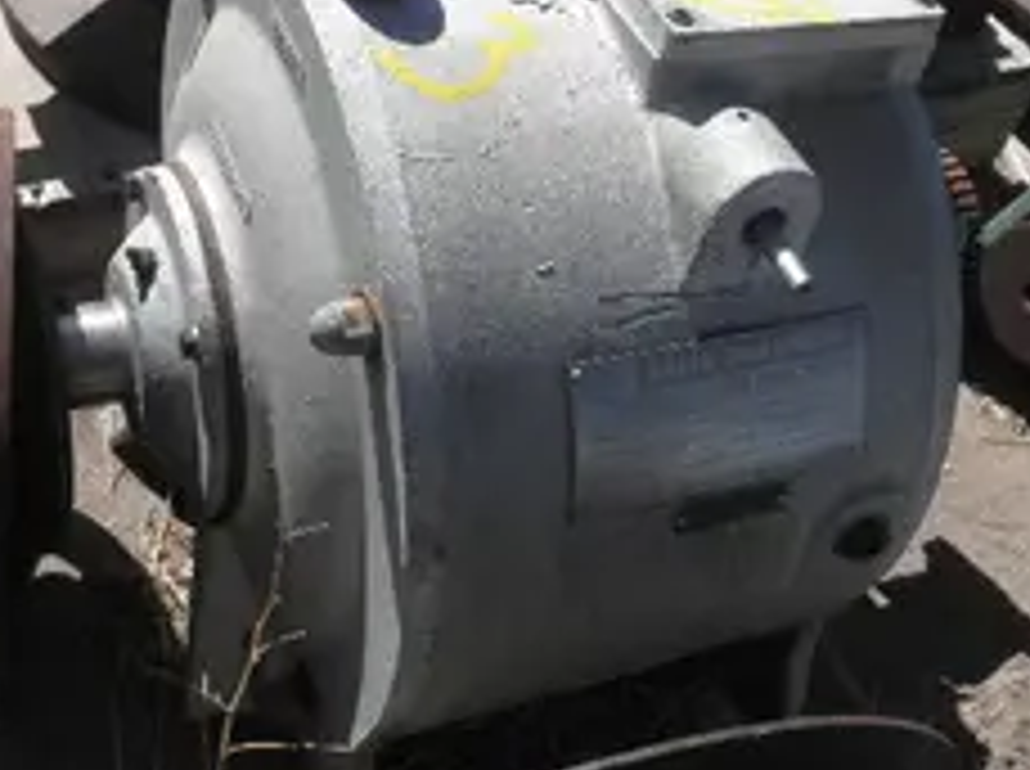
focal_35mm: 49
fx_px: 1456
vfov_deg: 29.3
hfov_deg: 39.0
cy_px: 221
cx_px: 490
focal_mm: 5
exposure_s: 1/125
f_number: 8.5
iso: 64
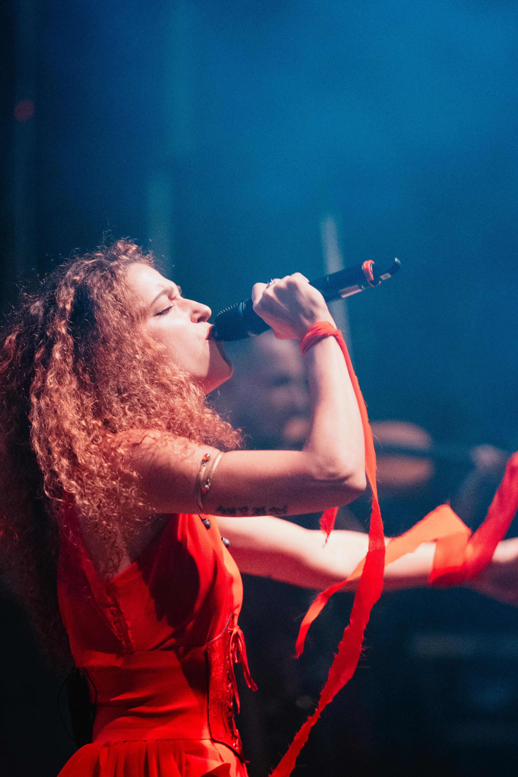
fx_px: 6474
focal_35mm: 300
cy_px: 388
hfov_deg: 4.6
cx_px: 259
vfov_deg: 6.9
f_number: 2.8
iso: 4000
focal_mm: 200
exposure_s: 1/200
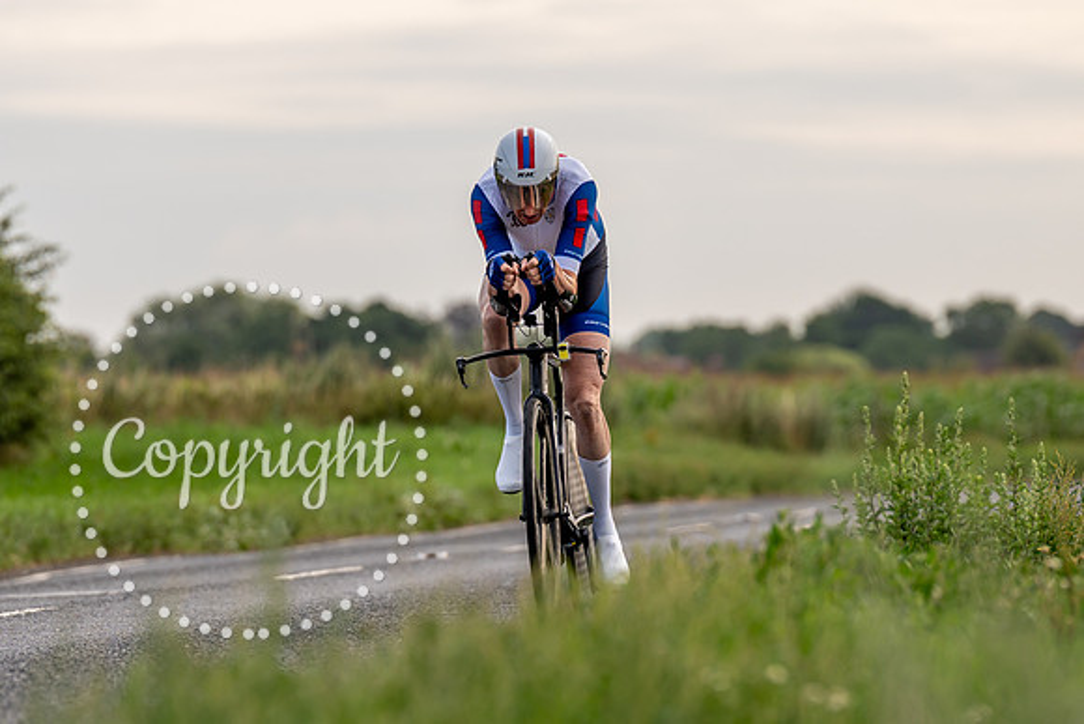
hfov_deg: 6.7
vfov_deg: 4.4
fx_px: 9325
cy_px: 394
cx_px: 544
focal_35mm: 310
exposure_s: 1/1000
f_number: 4
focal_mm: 200
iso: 160
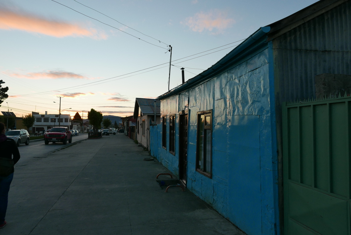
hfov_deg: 69.4
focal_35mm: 26
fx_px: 254
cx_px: 176
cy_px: 118
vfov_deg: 49.6
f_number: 5.6
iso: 200
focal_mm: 11.7
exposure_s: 1/125
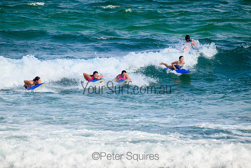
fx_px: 3905
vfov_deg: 2.5
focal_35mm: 560
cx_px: 126
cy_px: 84
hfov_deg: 3.7
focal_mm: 560
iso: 1100
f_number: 11
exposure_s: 1/2000
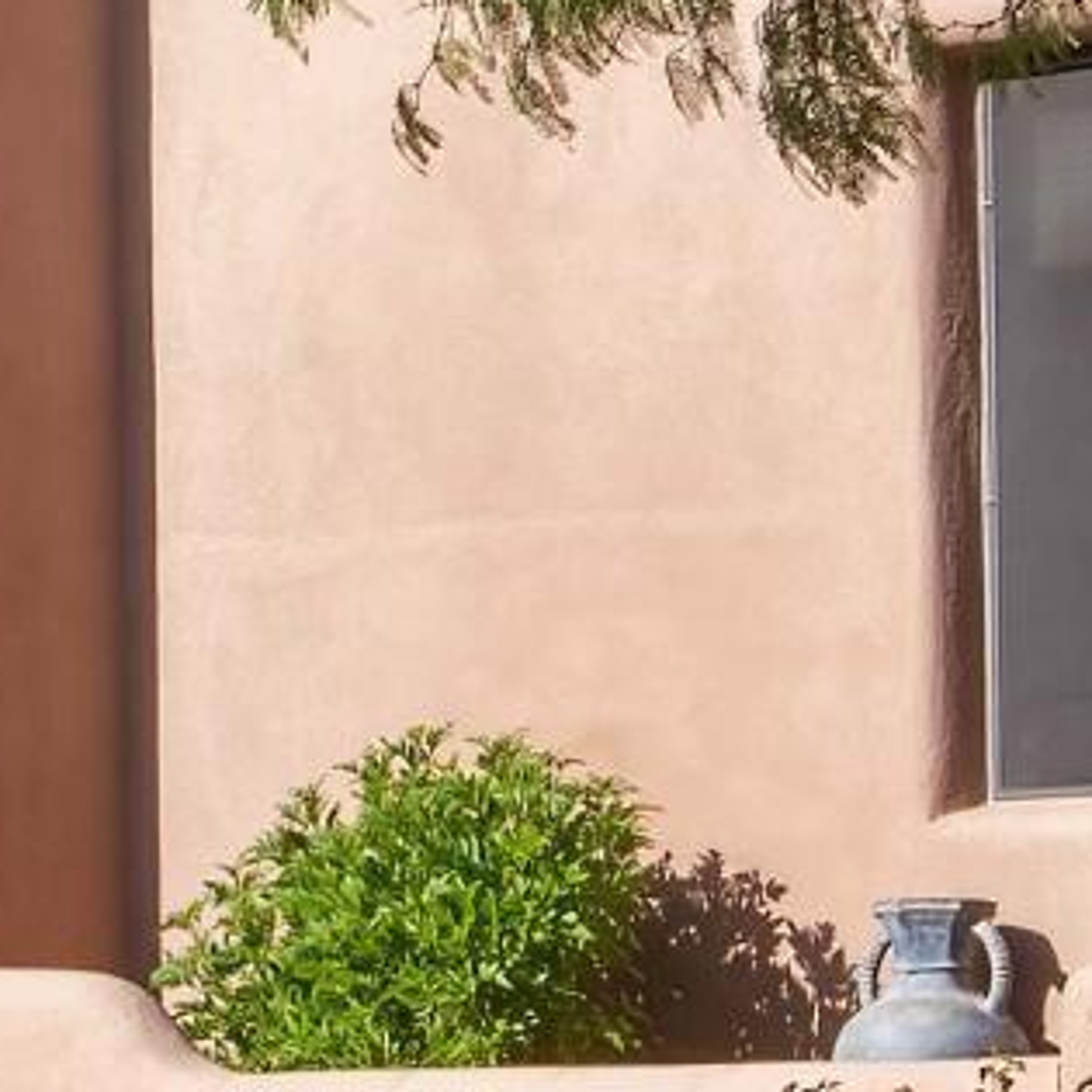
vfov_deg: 7.2
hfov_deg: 7.2
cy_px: 343
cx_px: 45
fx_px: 8673
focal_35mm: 243
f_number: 14
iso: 320
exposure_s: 1/320
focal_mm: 20
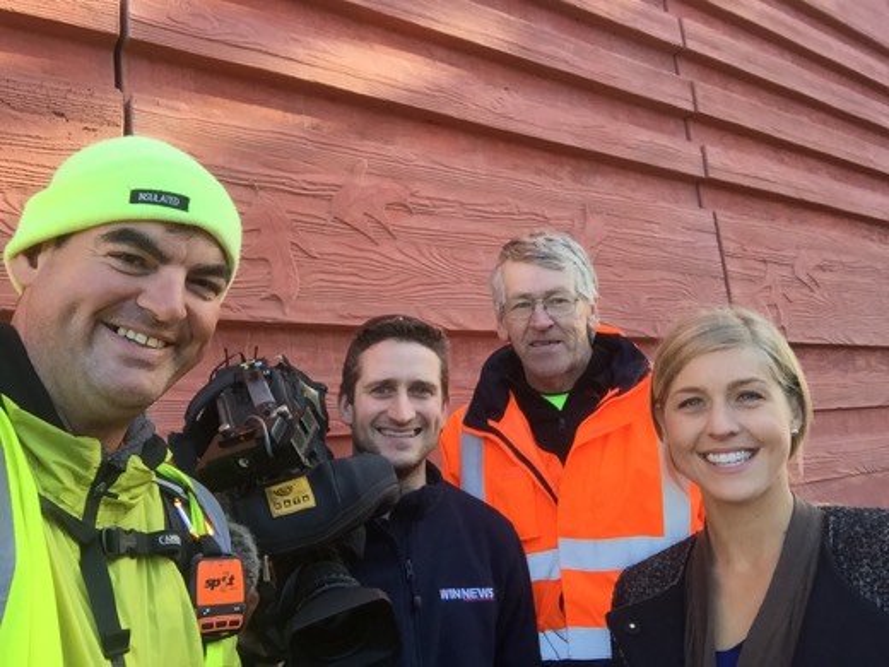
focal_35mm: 31
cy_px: 334
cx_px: 444
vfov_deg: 45.4
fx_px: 796
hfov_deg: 58.4
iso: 40
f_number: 2.2
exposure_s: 1/120
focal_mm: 2.65
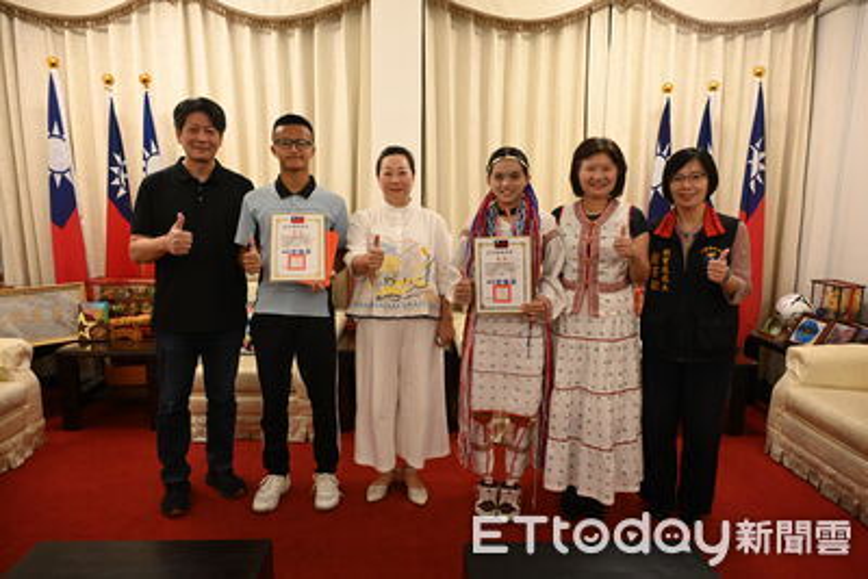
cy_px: 290
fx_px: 579
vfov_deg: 53.2
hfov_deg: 73.7
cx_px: 434
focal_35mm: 24
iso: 3200
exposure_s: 1/320
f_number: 4.5
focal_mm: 24
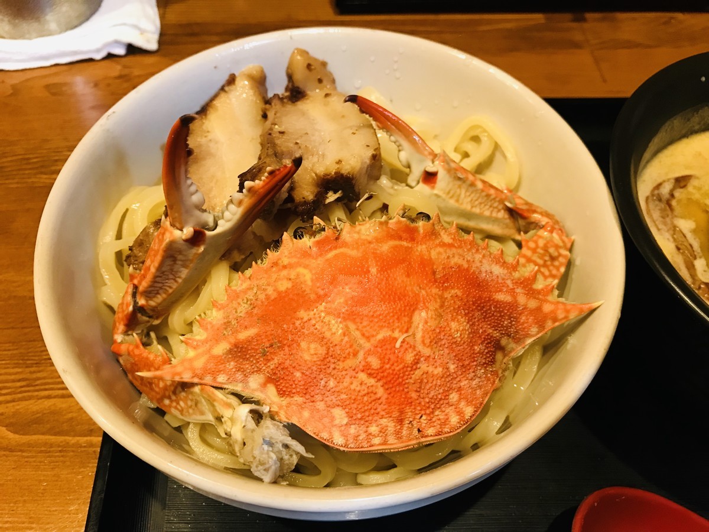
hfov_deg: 63.4
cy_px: 266
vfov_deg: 49.7
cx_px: 354
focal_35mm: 28
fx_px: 573
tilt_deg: -55.7
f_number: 1.8
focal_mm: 3.99
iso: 64
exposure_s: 1/15
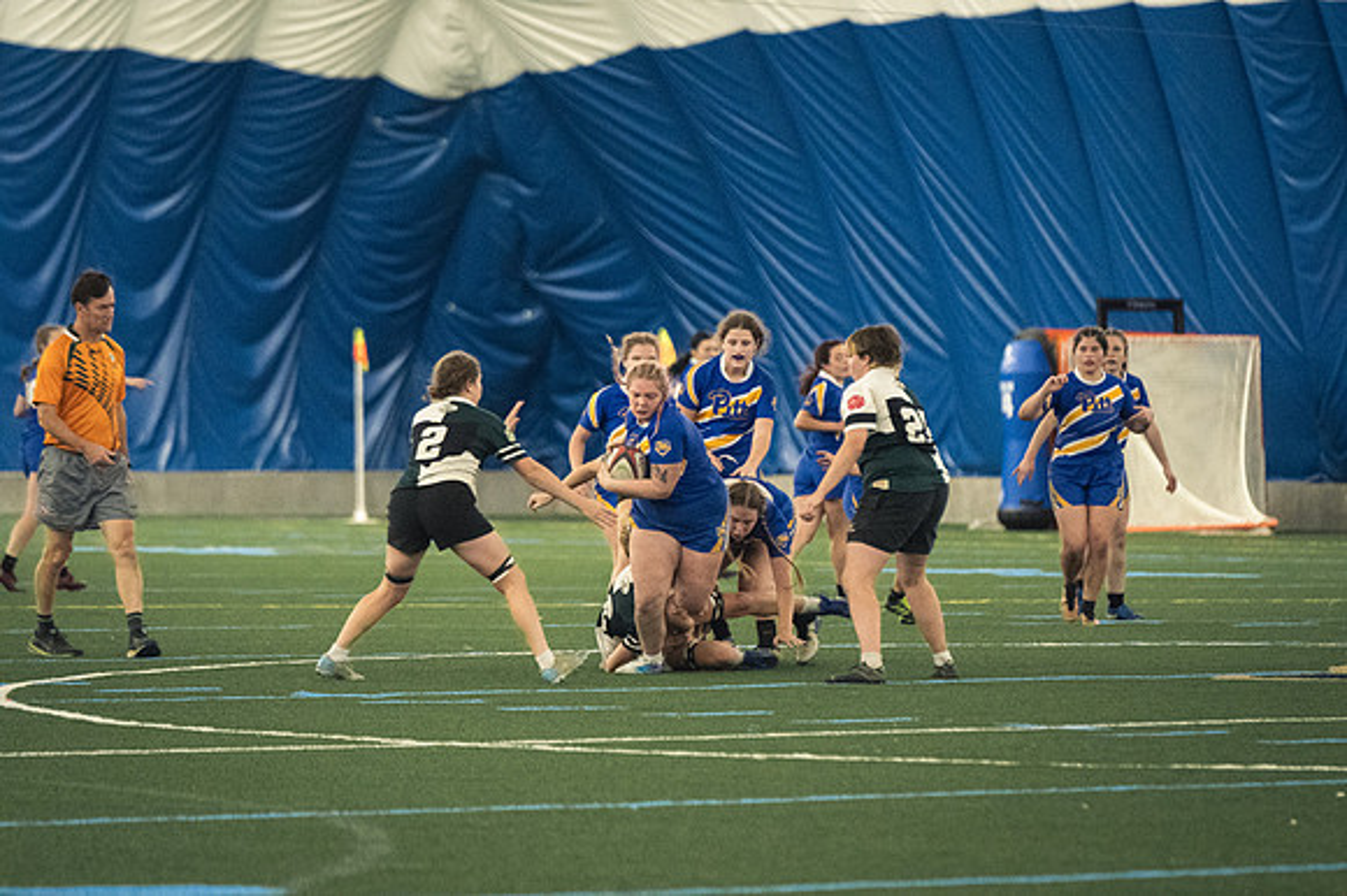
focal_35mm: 300
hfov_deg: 6.9
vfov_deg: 4.6
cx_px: 674
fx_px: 11218
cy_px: 448
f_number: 2.8
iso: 10000
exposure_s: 1/500
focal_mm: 200
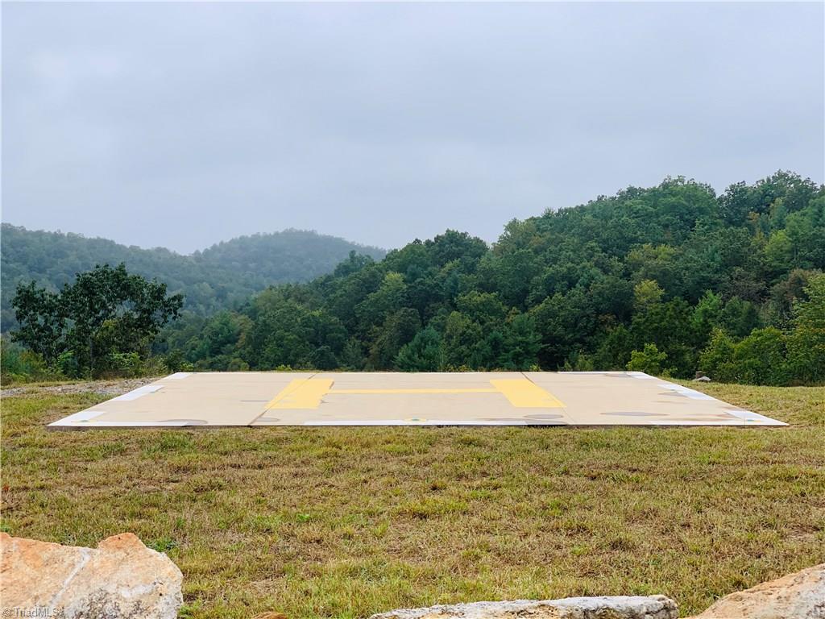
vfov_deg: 28.0
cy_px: 310
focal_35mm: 52
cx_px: 412
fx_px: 1239
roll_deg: -0.5
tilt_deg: -0.7
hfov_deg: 36.8
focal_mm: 6
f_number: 2.4
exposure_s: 1/372
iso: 16
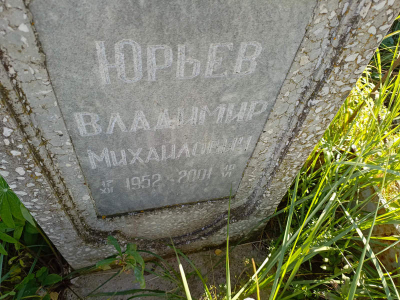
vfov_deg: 54.9
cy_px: 150
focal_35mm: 25
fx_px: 289
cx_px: 200
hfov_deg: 69.4
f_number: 1.69
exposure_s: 1/135
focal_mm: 4.76
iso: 108
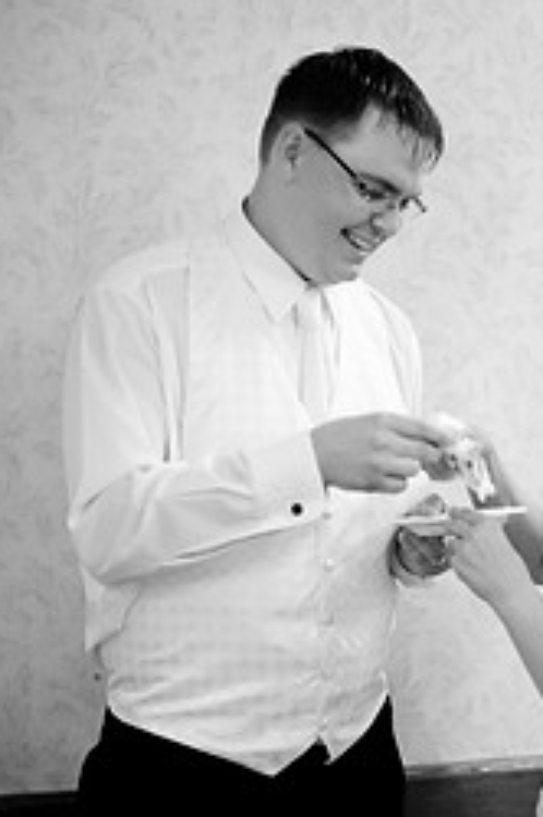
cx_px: 469
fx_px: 2042
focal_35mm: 90
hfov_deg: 15.0
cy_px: 536
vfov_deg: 22.6
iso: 4000
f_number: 1.4
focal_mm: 50
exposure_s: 1/60
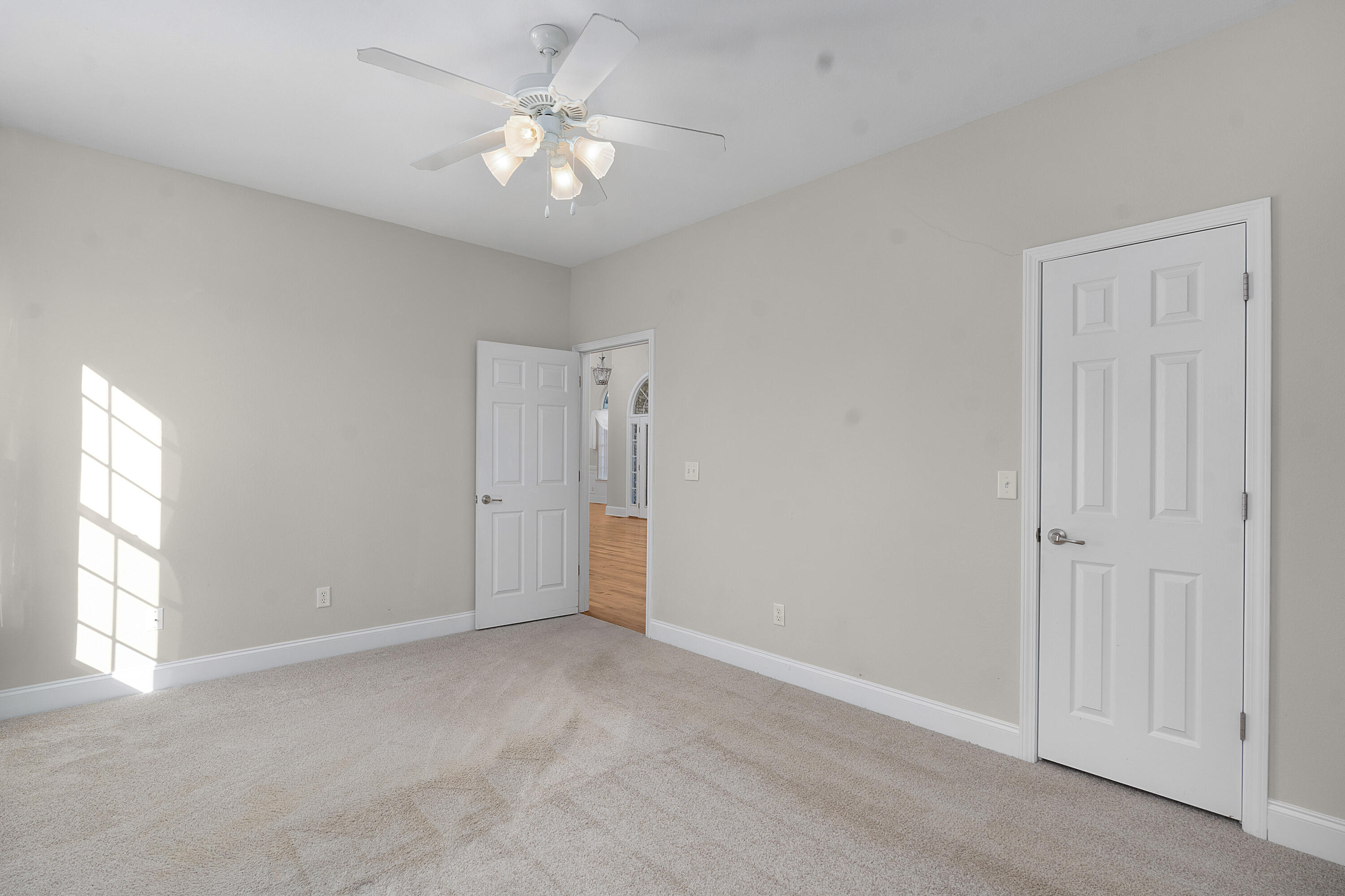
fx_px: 598
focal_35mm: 16
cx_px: 672
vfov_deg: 73.7
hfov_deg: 96.7
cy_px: 448
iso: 320
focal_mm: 16
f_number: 7.1
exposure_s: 1/40
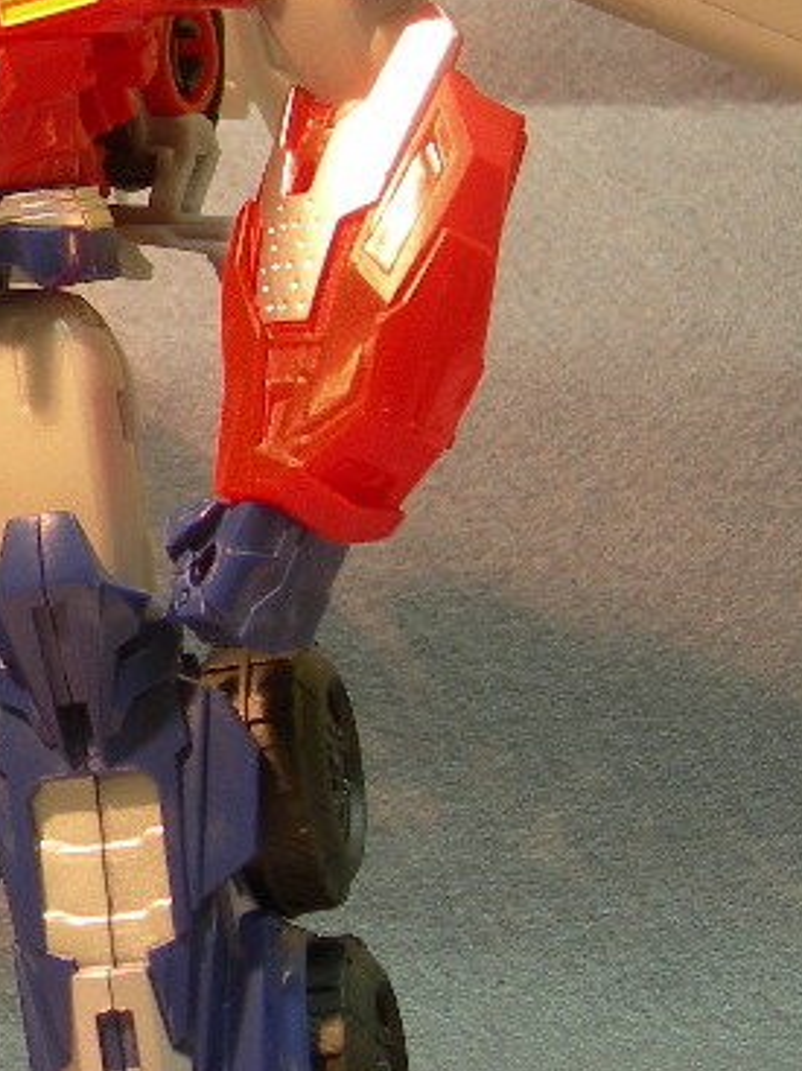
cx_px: -525
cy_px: 353
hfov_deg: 12.9
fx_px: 3276
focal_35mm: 106
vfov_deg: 18.5
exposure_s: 1/8.9
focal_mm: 7.8
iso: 50
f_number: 2.8
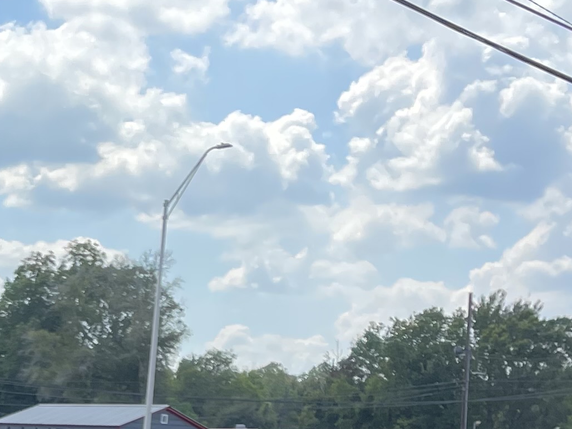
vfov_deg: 12.9
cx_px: -111
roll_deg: -1.9
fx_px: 1685
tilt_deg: -12.2
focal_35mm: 102
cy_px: 810
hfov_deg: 18.3
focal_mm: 4.2
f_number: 1.6
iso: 32
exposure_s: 1/1159
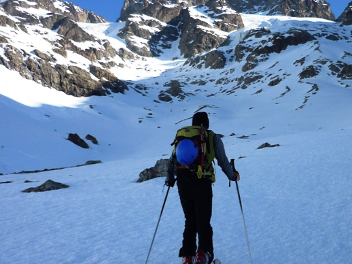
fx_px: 518
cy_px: 133
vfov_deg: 28.5
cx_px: 211
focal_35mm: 51
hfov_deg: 37.4
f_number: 8
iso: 100
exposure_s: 1/200
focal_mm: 5.5
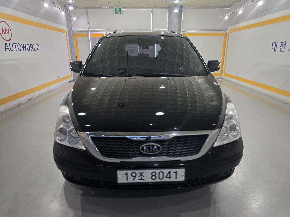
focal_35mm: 23
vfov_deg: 58.9
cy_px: 108
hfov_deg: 73.9
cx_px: 145
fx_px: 193
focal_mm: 6.25
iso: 160
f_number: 1.7
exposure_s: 1/120
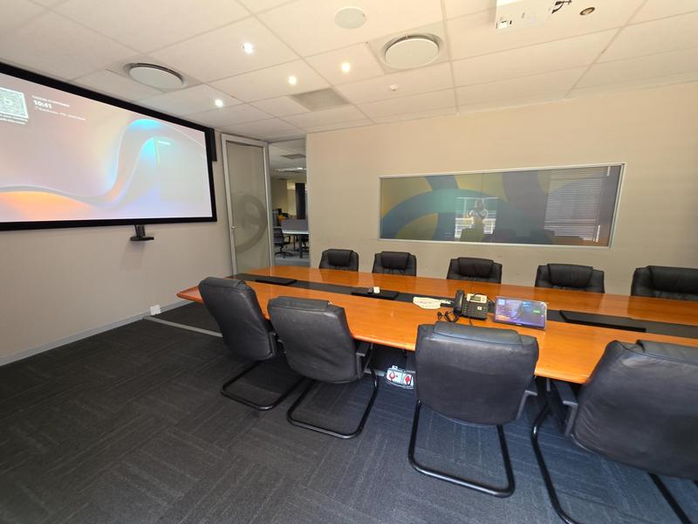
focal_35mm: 13
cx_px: 349
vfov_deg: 89.9
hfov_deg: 106.2
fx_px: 262
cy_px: 262
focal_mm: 2.2
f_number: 1.9
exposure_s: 1/50
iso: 160
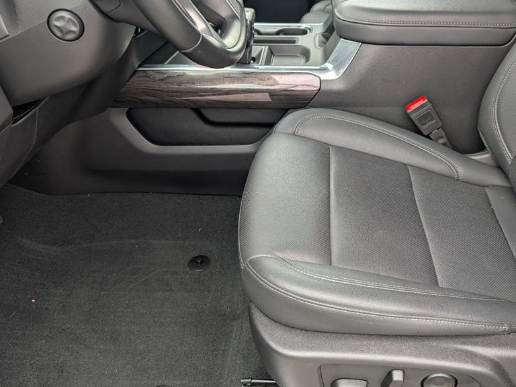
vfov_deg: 44.0
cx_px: 301
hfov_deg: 56.5
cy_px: 159
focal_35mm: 32
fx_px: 477
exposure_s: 1/112
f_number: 1.68
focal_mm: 6.9
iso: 23
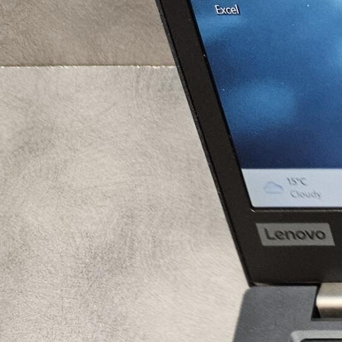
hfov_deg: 14.1
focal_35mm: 94
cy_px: 535
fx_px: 1051
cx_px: 767
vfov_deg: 16.6
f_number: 1.8
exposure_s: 1/143
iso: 320
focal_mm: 5.4
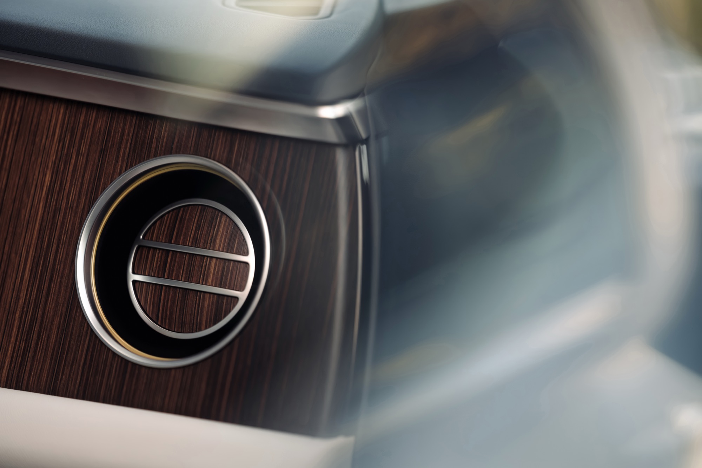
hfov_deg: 13.7
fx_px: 2925
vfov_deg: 9.1
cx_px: 351
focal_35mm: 150
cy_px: 234
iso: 640
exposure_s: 1/160
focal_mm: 150
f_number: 2
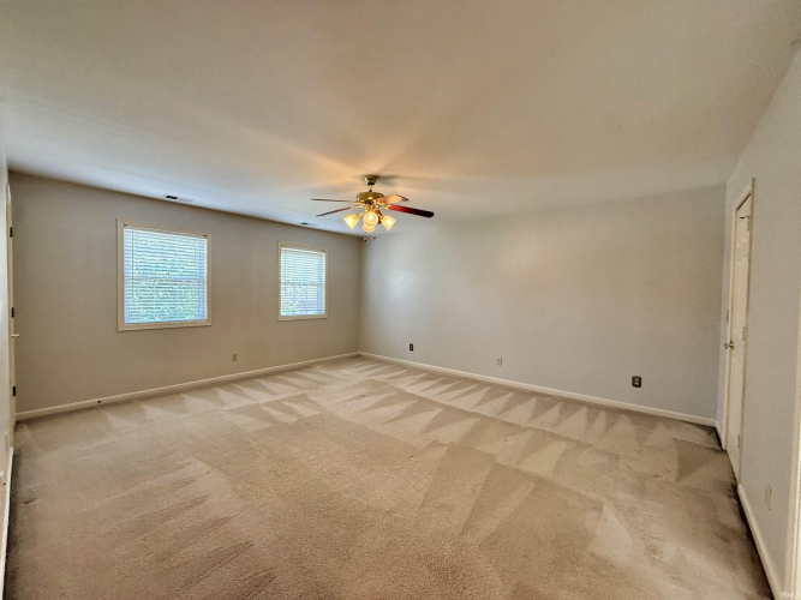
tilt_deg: +0.1
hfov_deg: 102.1
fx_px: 324
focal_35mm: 14
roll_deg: -0.7
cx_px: 400
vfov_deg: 85.7
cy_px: 300
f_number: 2.2
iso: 250
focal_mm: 2.22
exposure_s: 1/120
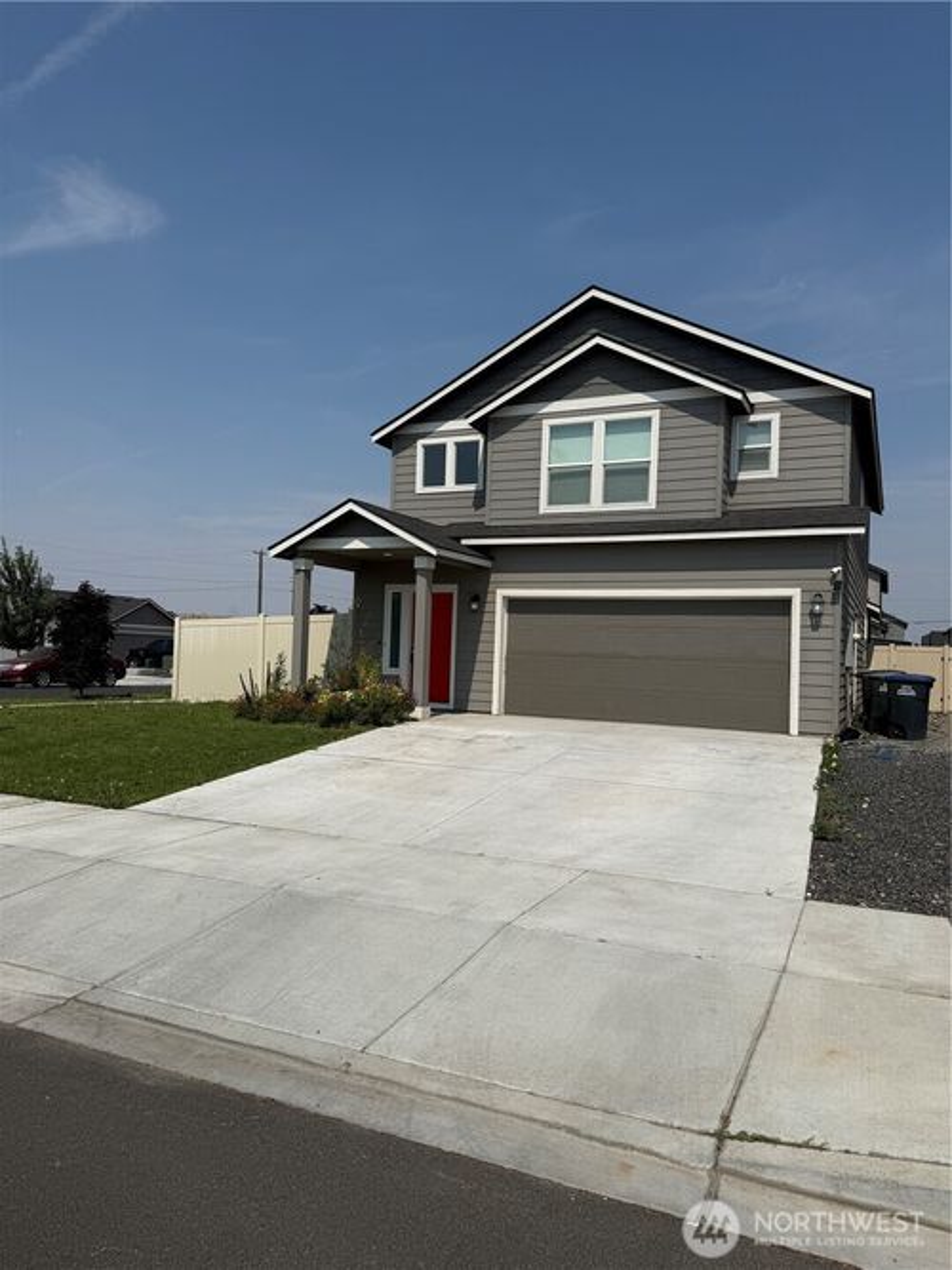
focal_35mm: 24
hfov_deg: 56.8
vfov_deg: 71.6
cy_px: 635
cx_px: 476
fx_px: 880
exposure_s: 1/10309
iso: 80
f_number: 1.78
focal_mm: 6.76
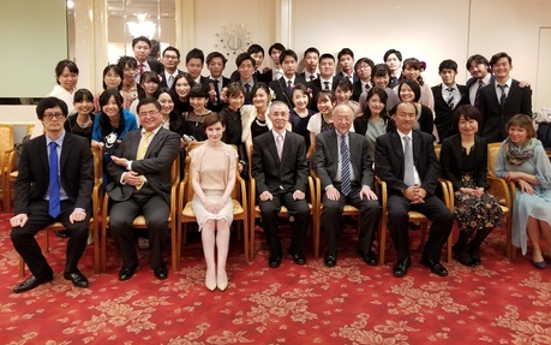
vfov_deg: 41.4
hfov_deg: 62.9
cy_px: 121
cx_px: 272
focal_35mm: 30
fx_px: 451
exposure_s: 1/20
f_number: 1.7
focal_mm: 4.25
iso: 200
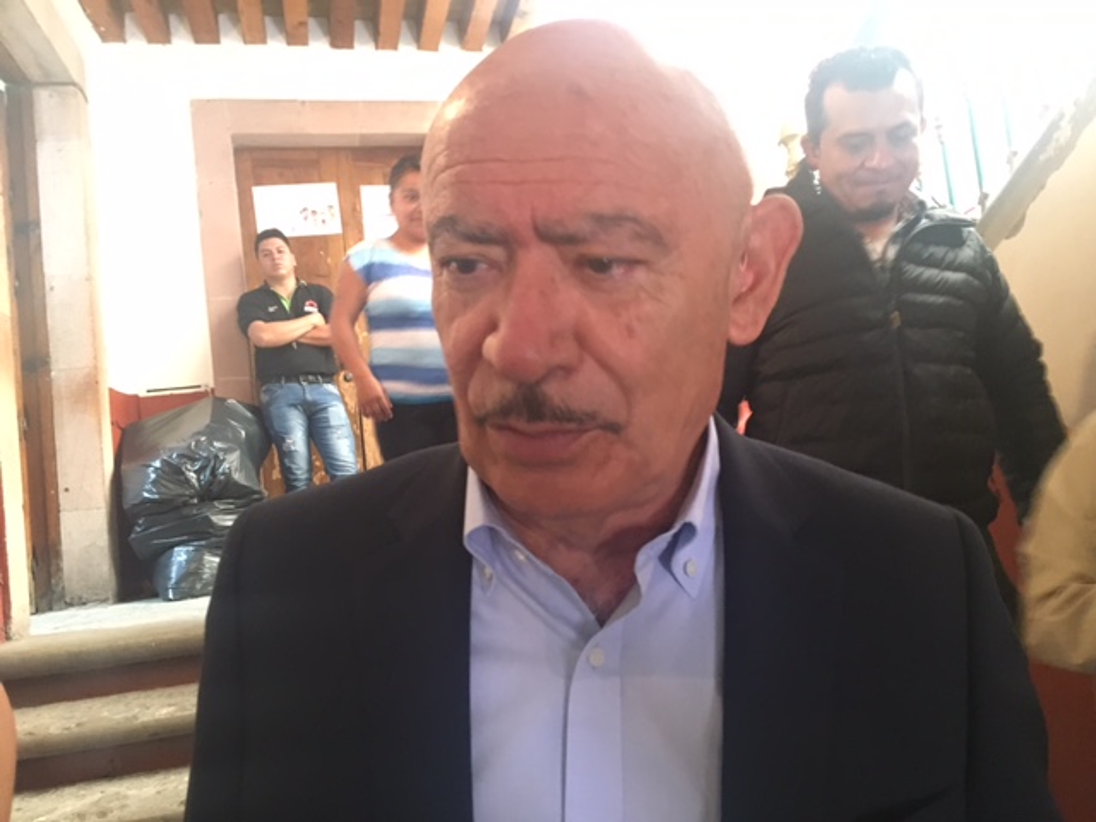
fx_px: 918
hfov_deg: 61.7
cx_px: 548
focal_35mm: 29
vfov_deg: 48.2
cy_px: 411
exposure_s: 1/15
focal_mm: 4.15
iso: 500
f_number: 2.2
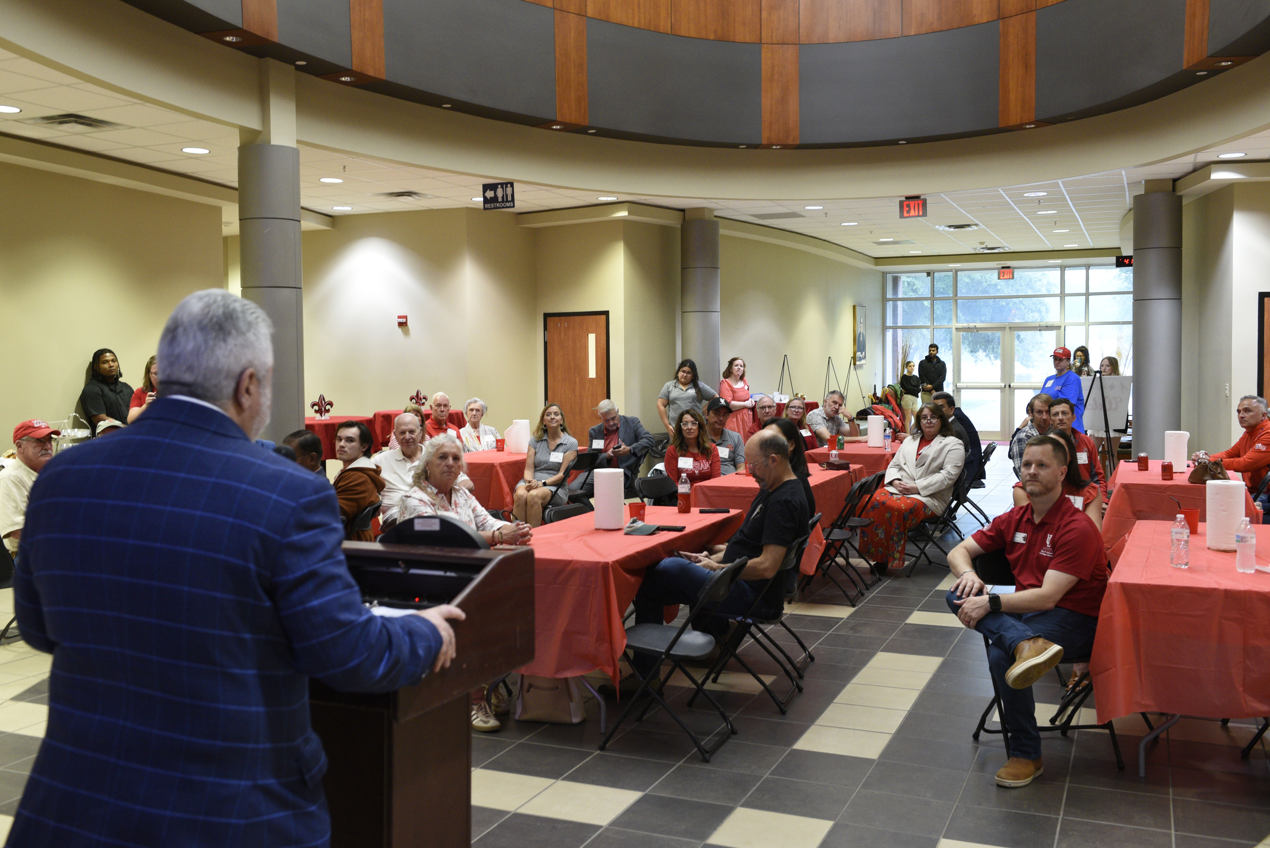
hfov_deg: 58.7
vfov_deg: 41.1
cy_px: 424
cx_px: 635
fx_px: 1129
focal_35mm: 32
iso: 2000
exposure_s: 1/30
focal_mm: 32
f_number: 4.5
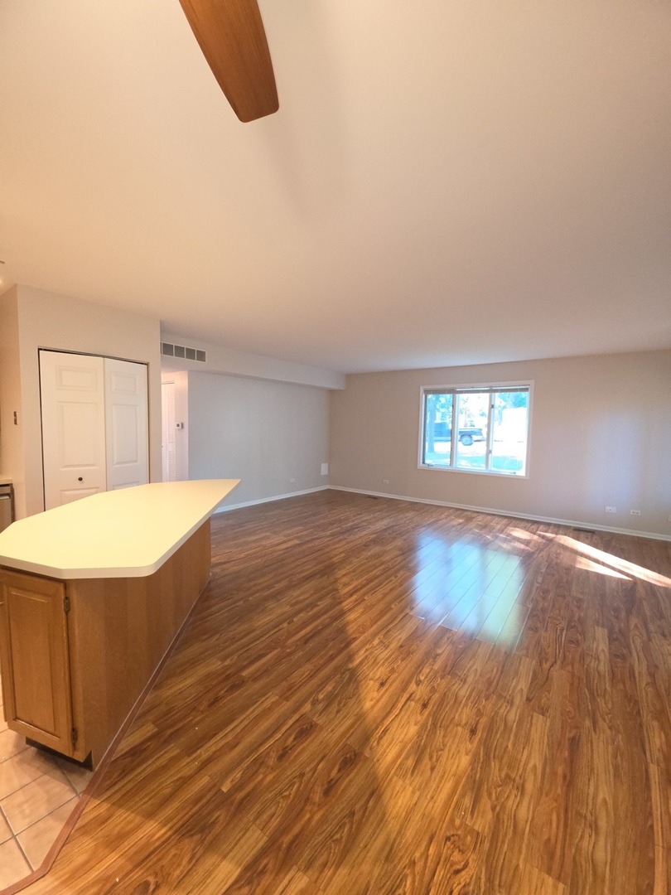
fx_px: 336
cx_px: 336
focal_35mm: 13
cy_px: 448
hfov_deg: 89.9
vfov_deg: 106.2
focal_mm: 2.2
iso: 160
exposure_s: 1/60
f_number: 1.9
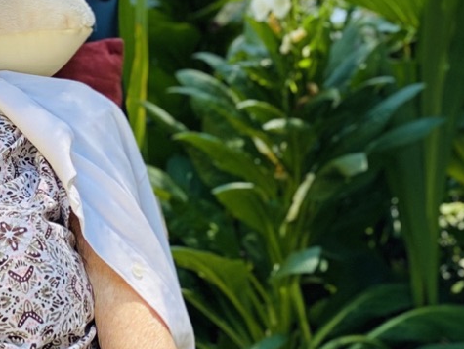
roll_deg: +2.2
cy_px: -214
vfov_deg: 8.3
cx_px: 101
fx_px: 2348
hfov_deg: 11.3
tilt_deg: -7.5
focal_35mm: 175
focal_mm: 6
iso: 20
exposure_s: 1/140
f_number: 2
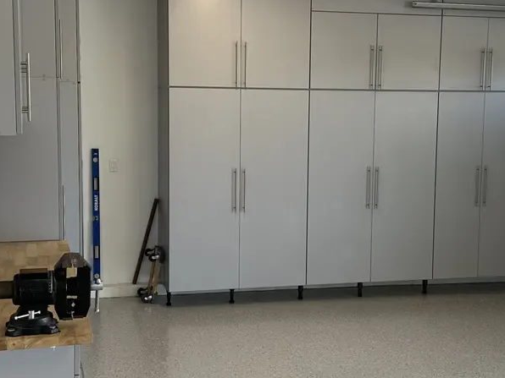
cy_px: 199
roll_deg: -0.9
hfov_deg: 33.2
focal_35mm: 58
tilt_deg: -5.1
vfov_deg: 25.2
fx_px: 846
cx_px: 269
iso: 80
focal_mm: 6.86
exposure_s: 1/160
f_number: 1.78
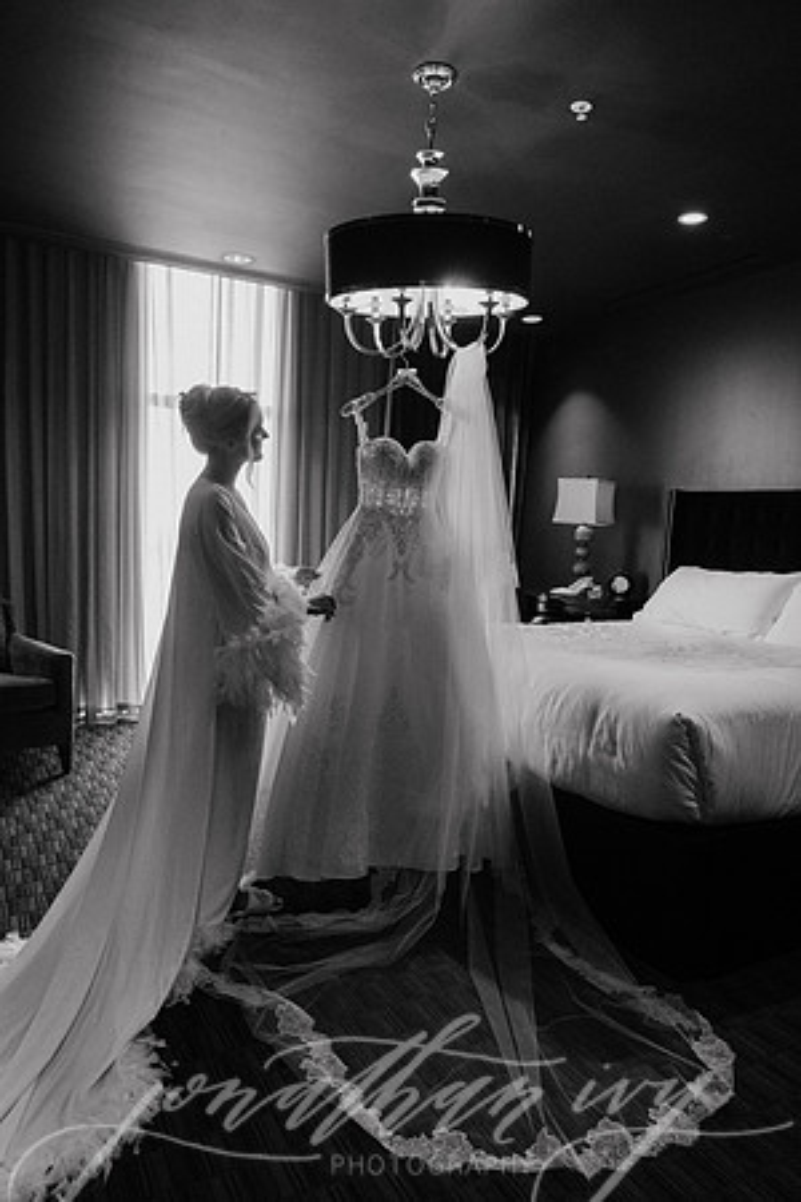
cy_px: 601
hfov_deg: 53.1
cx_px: 400
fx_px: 801
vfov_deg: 73.7
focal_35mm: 24
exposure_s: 1/250
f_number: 4
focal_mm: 24
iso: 2500
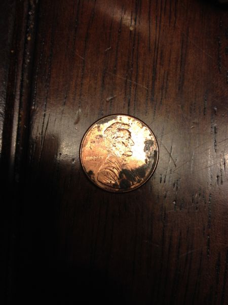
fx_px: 307
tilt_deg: -84.5
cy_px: 152
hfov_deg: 40.7
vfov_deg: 52.6
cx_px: 114
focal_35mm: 35
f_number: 2.4
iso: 50
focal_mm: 4.28
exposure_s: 1/40
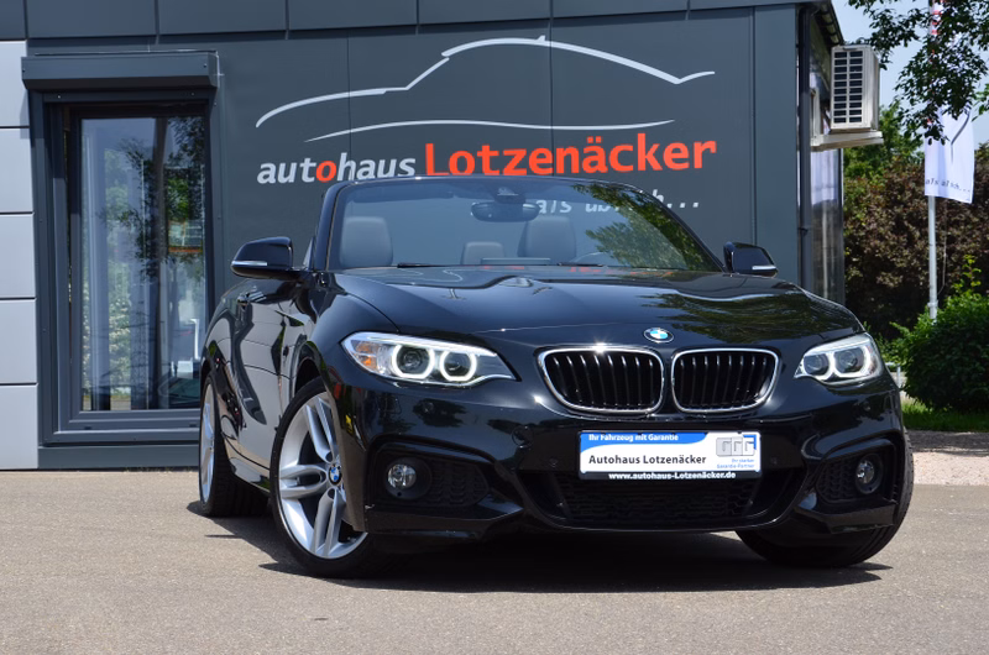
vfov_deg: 17.4
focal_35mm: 78
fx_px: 2139
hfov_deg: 26.0
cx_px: 494
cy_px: 328
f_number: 11
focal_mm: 52
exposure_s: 1/125
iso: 100
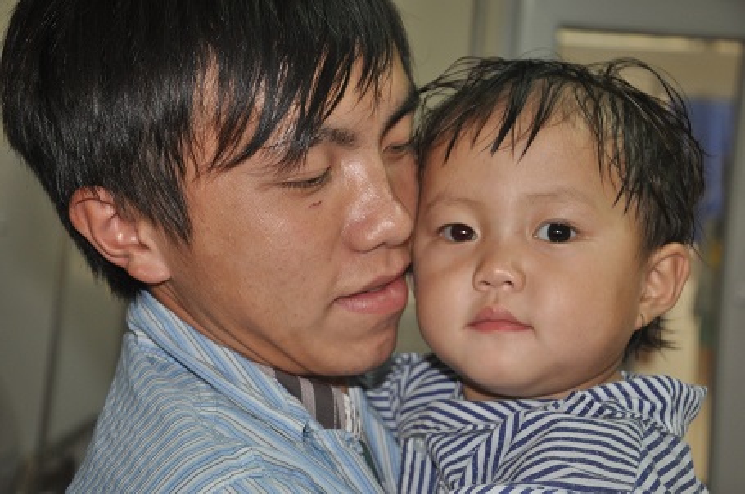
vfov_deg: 18.9
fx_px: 1488
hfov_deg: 28.1
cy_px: 247
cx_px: 372
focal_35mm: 72
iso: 800
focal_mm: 48
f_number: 4.8
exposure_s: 1/60
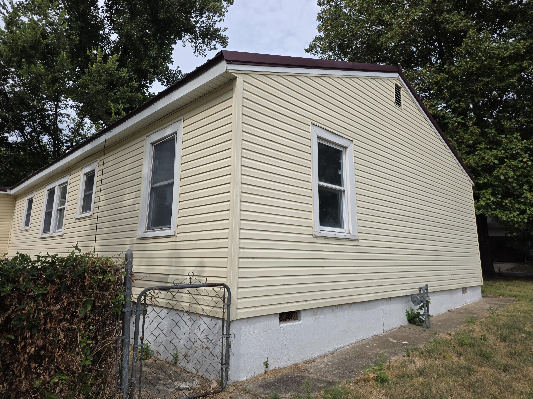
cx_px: 266
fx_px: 354
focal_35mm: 23
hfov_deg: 73.9
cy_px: 200
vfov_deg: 58.9
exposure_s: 1/5778
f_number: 1.7
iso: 80
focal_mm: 6.3
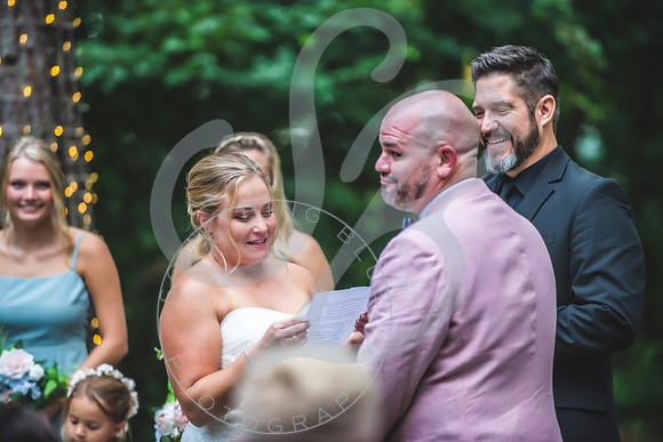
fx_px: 3684
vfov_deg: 6.9
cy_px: 221
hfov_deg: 10.3
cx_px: 332
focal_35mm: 200
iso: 1000
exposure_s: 1/800
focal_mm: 200
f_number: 2.8
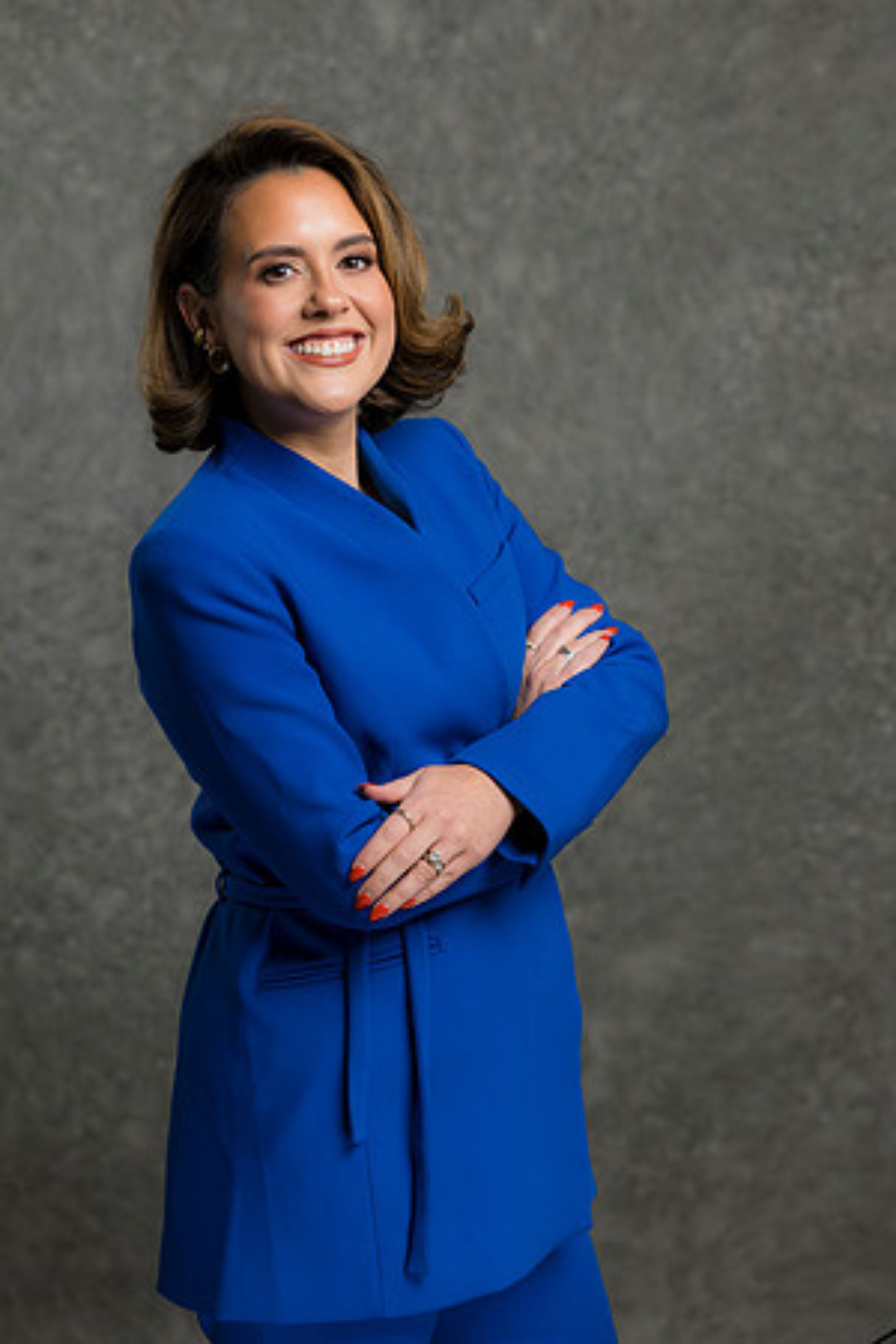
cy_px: 672
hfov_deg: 16.1
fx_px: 3173
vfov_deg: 23.9
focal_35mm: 85
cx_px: 448
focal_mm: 85
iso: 125
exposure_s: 1/200
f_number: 5
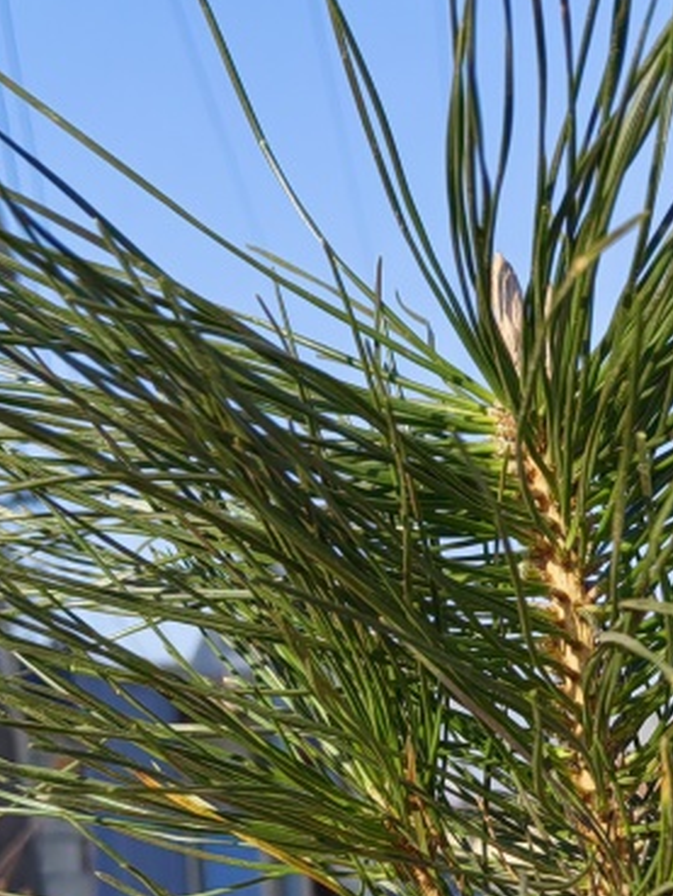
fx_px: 2021
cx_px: 571
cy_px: 1043
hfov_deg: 18.7
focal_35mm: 78
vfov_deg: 23.2
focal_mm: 5.52
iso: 50
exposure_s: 1/4000
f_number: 1.9
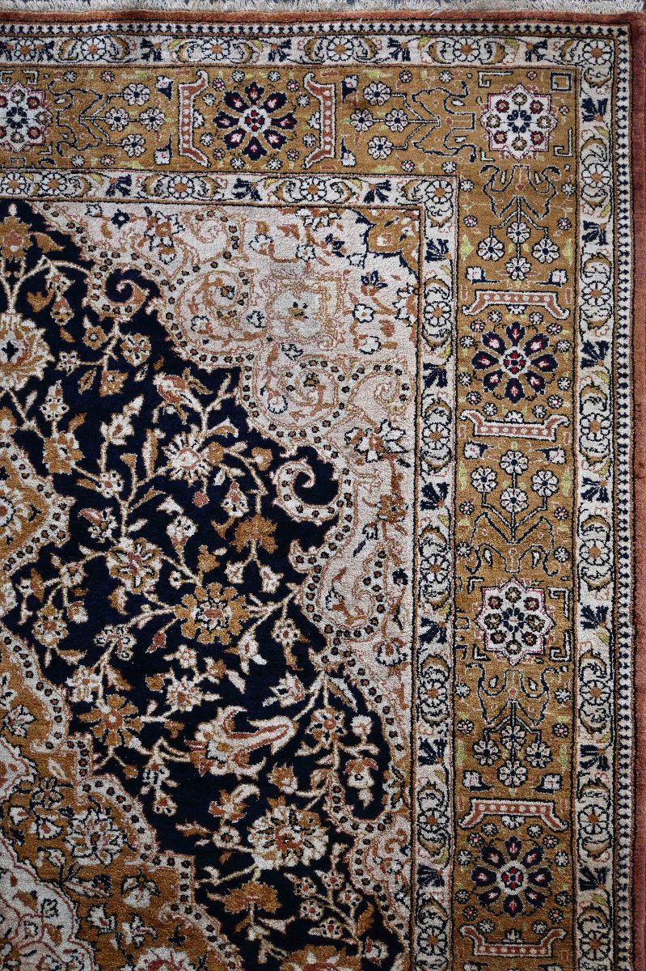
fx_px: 909
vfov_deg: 56.2
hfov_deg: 39.1
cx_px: 323
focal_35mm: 34
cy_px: 486
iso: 200
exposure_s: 1/250
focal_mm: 22.5
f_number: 4
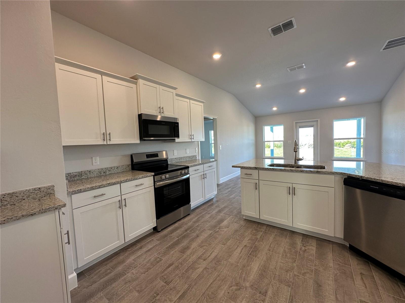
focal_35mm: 14
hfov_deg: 102.1
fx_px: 164
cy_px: 152
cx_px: 202
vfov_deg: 85.7
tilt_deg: -3.8
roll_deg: +2.3
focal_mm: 2.22
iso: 160
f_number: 2.2
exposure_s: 1/120
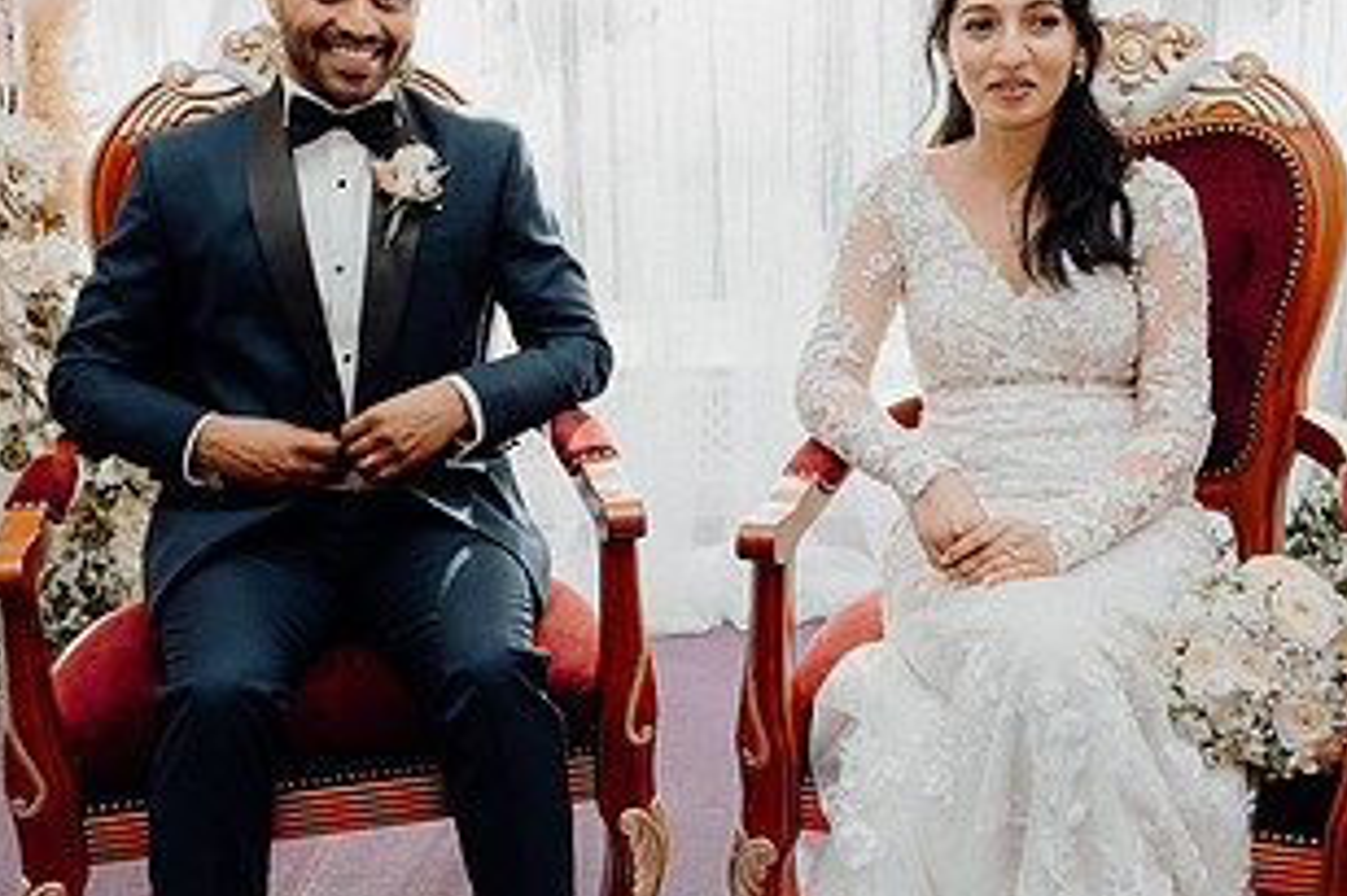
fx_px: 1832
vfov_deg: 27.5
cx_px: 735
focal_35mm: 49
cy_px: 378
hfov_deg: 40.3
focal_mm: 26
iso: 160
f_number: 3.5
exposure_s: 1/200
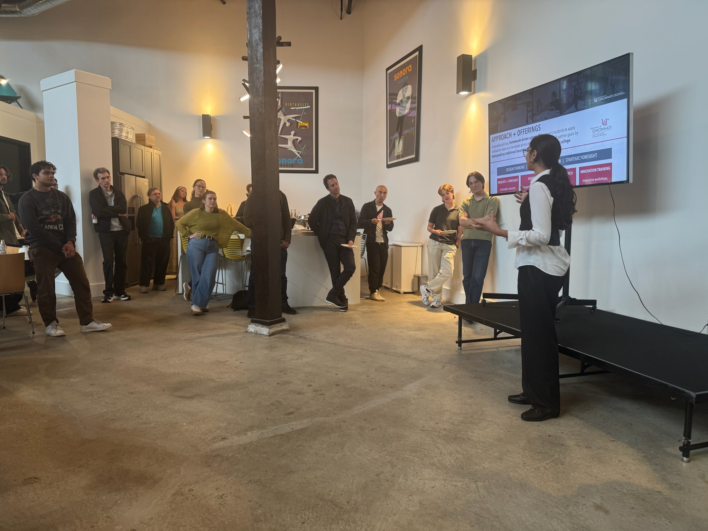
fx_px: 491
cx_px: 354
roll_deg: -0.4
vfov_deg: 56.8
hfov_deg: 71.6
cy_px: 266
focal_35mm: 24
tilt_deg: -6.0
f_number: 1.78
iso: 125
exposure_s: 1/60
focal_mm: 6.76
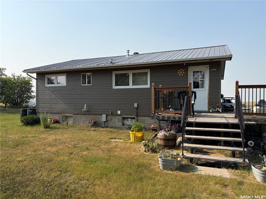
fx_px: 200
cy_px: 100
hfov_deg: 67.3
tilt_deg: -0.4
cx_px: 133
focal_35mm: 26
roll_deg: +0.4
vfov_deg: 53.1
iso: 50
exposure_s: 1/3623
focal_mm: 5.96
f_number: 1.6
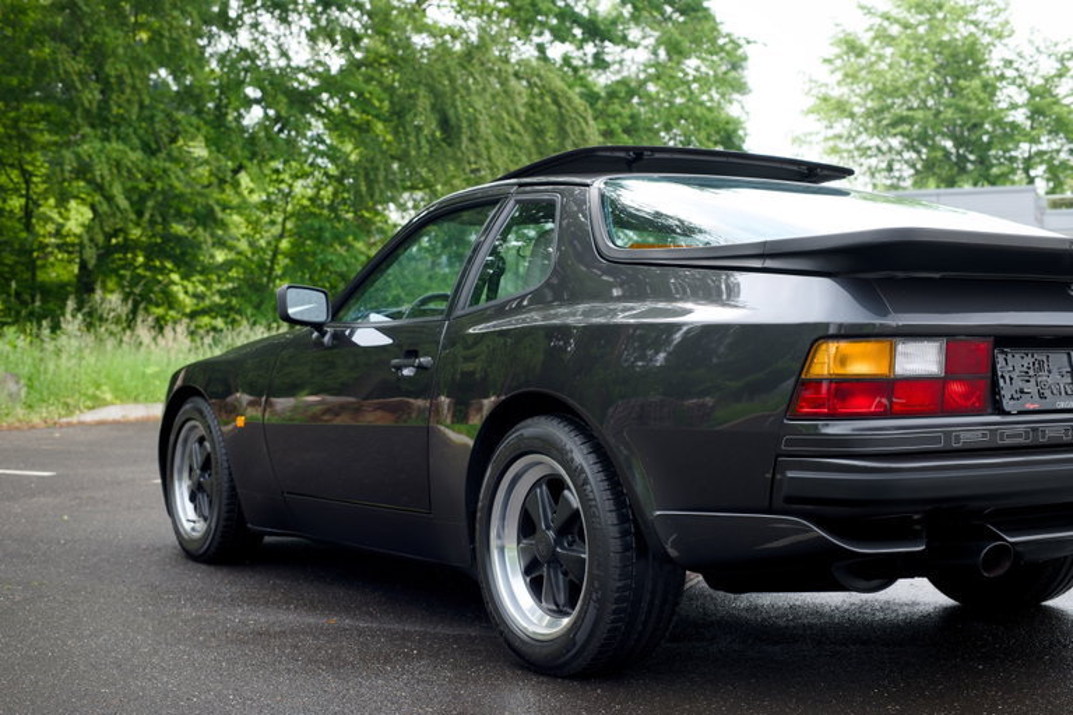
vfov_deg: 27.0
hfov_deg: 39.6
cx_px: 536
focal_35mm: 50
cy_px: 358
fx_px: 1490
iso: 100
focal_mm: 50
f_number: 8
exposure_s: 1/40
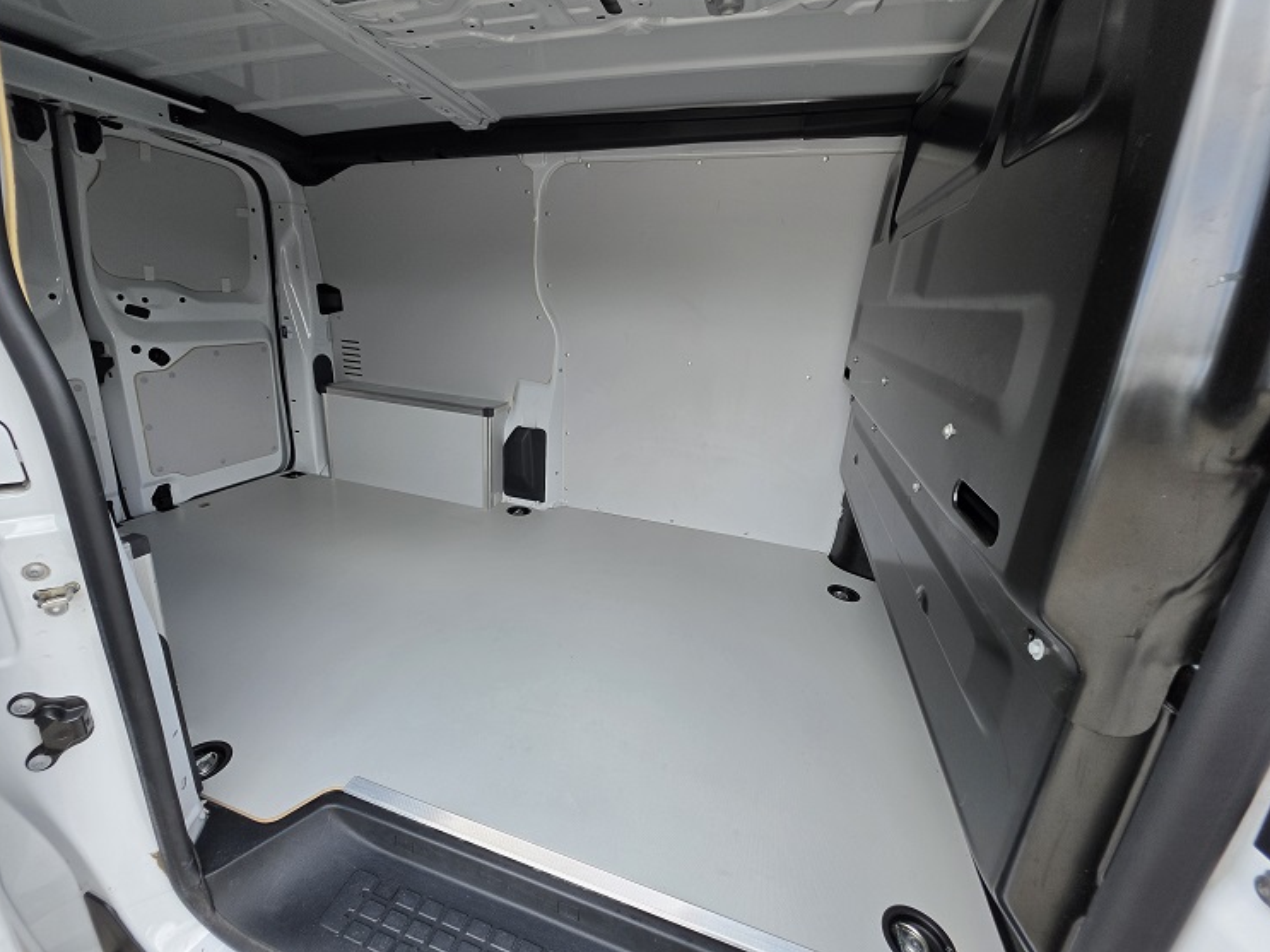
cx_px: 597
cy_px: 480
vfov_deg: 85.7
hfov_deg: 101.9
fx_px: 514
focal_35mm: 14
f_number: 1.9
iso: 50
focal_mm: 2.2
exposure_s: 1/359
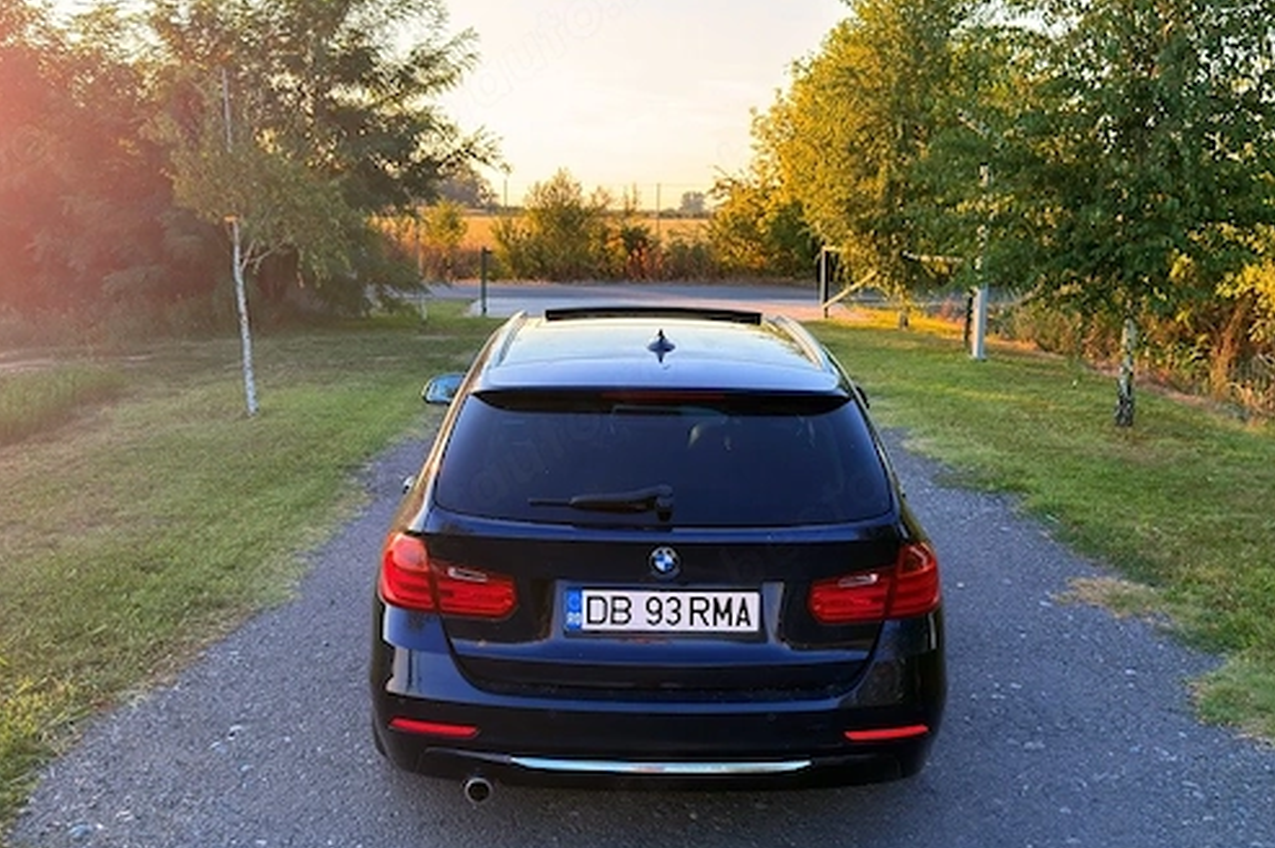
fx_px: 1345
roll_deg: -0.4
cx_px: 636
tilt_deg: -12.6
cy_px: 486
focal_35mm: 38
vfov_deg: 34.9
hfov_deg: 50.7
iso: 80
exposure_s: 1/623
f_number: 1.78
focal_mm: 6.76
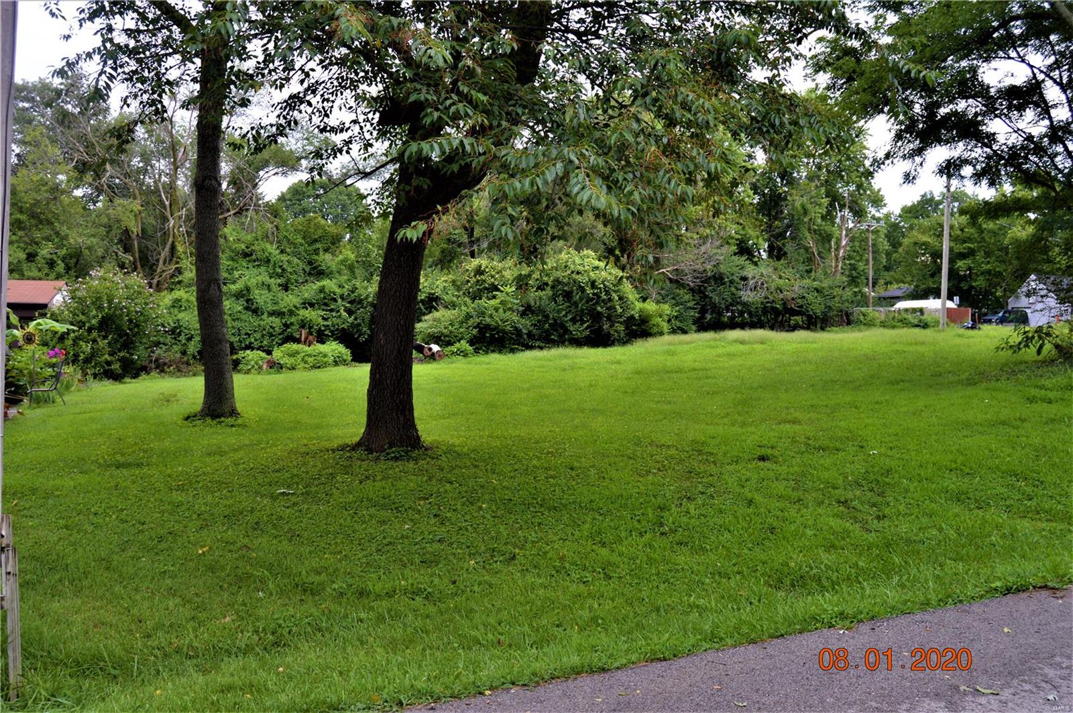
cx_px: 536
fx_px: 982
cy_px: 356
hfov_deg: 57.3
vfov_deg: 39.9
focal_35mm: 33
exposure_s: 1/125
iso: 400
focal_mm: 22
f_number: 5.6
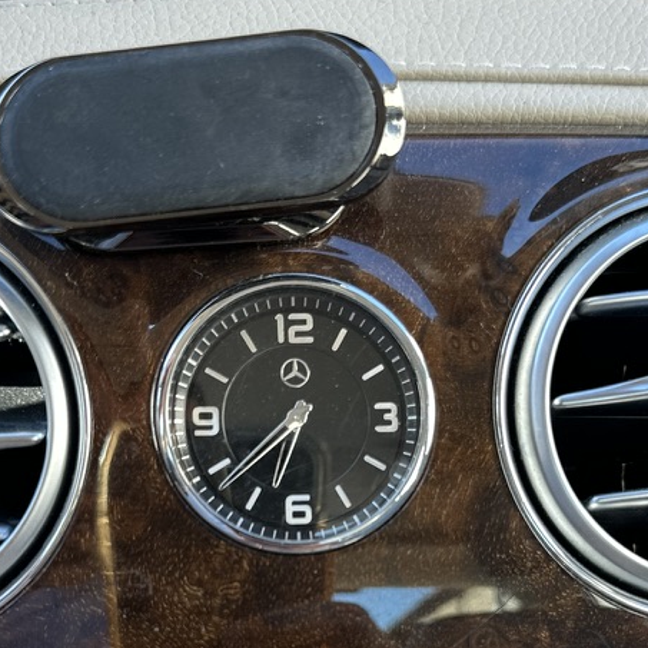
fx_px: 1017
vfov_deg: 34.0
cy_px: 541
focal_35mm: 48
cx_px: 339
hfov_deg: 35.3
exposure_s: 1/121
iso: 100
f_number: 1.78
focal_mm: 6.86
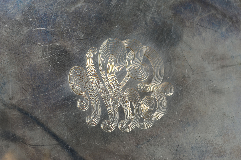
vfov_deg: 16.5
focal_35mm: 82
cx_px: 120
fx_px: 551
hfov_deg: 24.7
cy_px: 80
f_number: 11
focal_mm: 55
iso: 100
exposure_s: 1/80
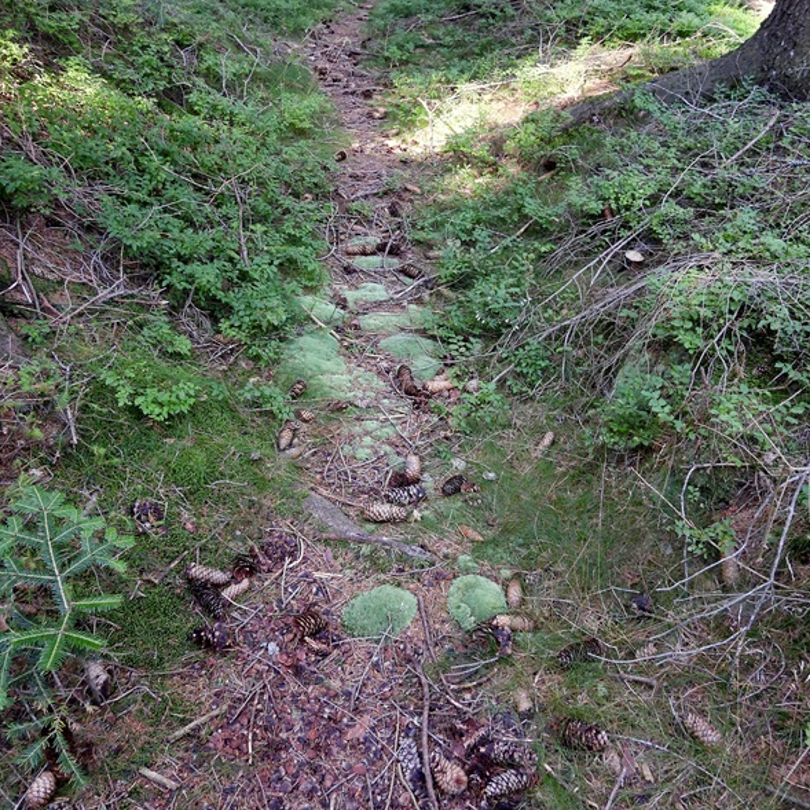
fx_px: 953
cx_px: 411
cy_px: 312
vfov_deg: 45.7
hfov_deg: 46.0
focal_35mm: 36
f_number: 3.2
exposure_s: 1/30
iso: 160
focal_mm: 5.4
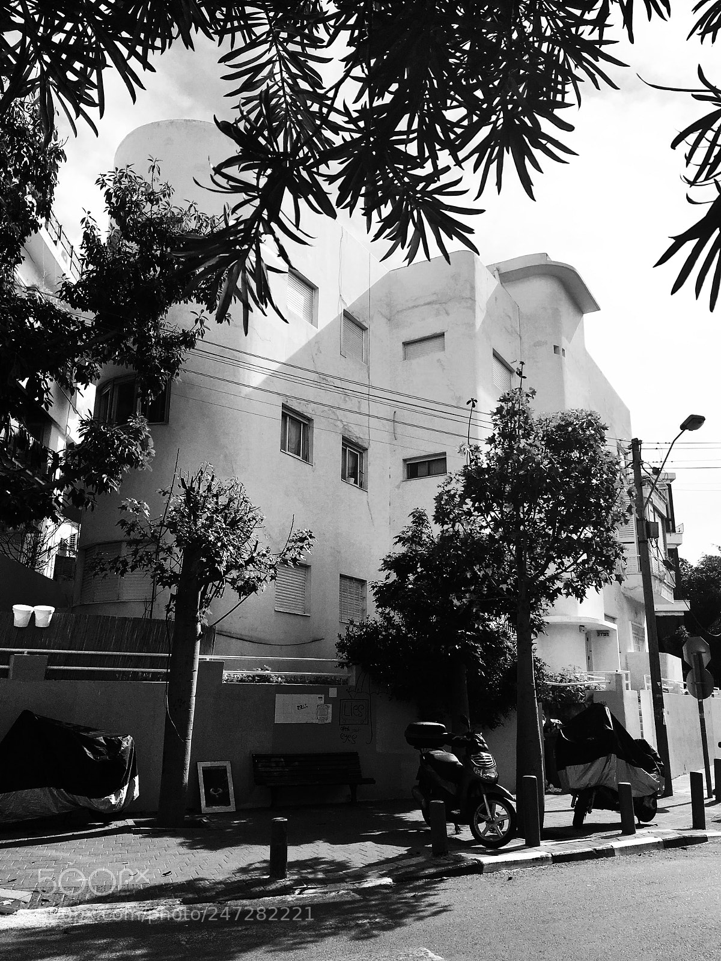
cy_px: 480
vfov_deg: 61.7
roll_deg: -0.6
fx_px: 805
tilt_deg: +15.6
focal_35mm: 29
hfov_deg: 48.2
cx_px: 360
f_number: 2.2
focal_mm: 4.15
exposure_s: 1/2481
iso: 25
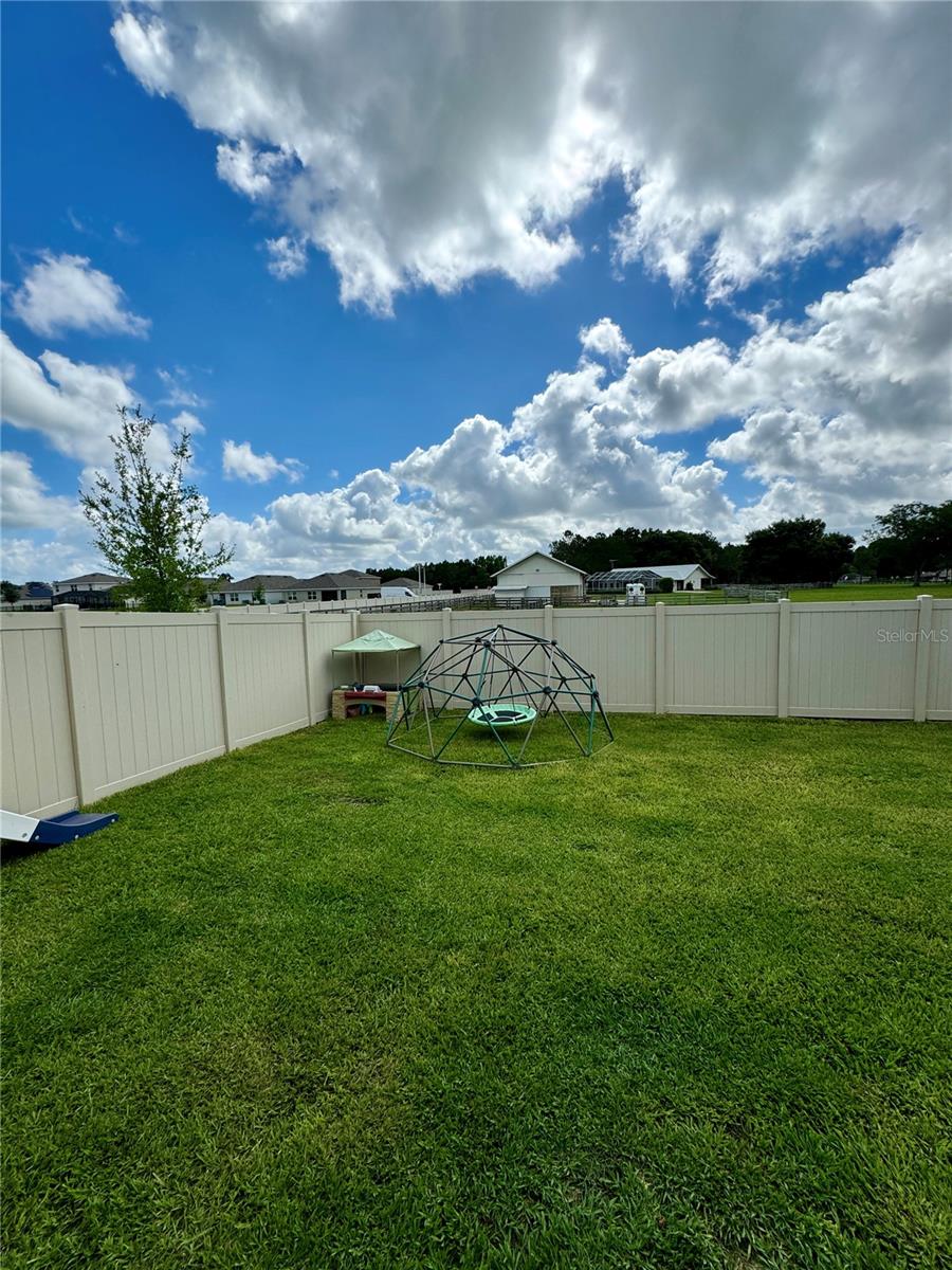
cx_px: 476
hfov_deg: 85.7
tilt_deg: -5.6
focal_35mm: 14
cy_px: 635
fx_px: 513
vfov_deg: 102.1
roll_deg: +2.3
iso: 50
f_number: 2.2
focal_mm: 2.22
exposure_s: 1/3906
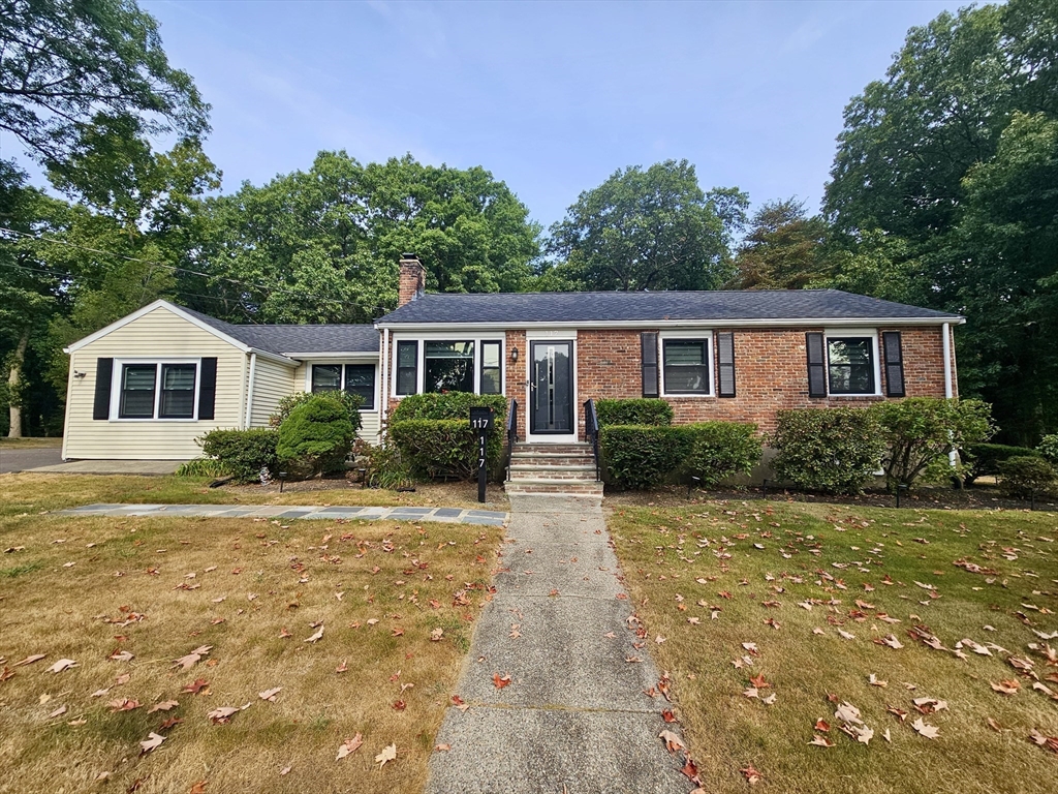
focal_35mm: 13
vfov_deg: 89.9
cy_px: 397
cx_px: 529
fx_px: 397
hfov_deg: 106.2
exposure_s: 1/927
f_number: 2.2
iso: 50
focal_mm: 2.2
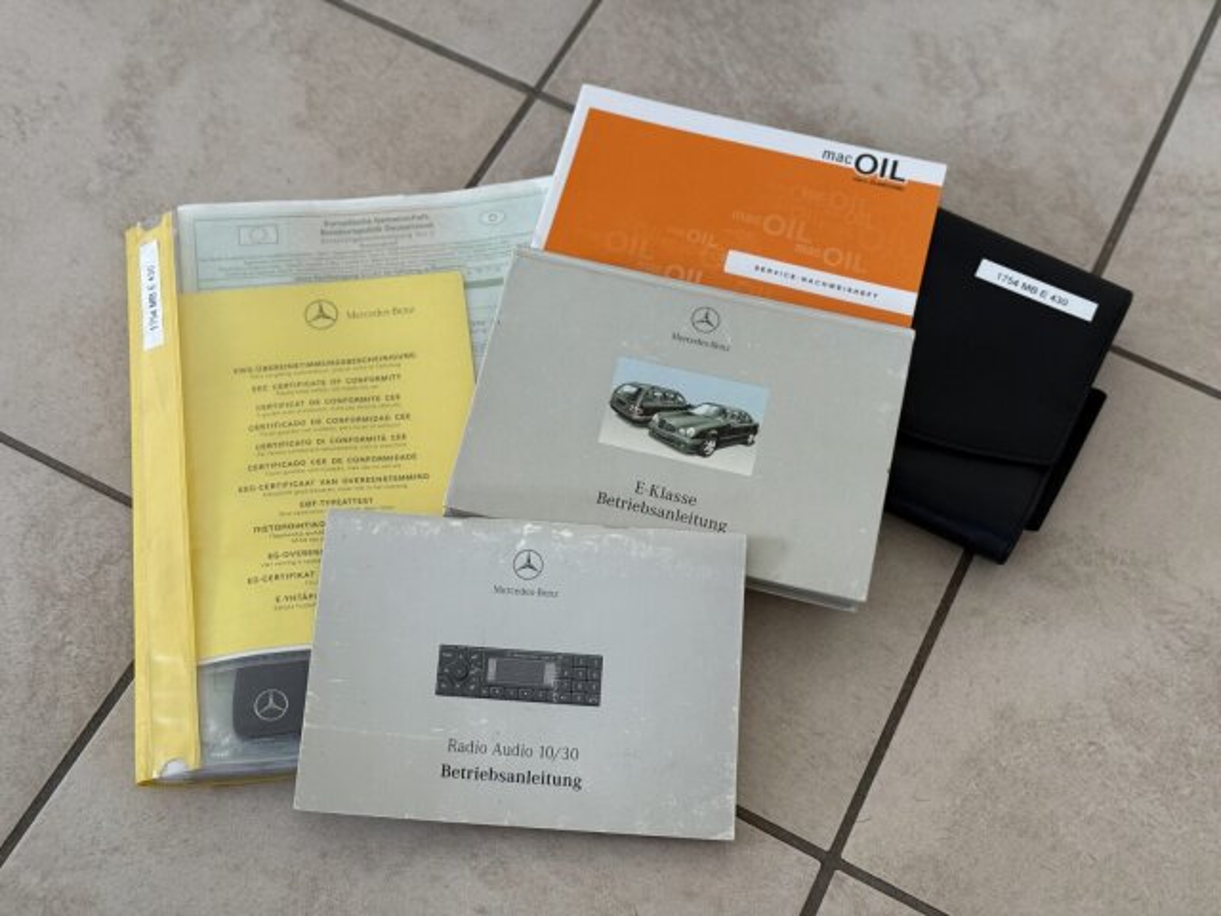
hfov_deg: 39.7
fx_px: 1693
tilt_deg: -62.7
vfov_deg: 30.3
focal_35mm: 48
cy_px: 458
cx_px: 610
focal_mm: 6.76
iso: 160
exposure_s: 1/60
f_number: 1.78
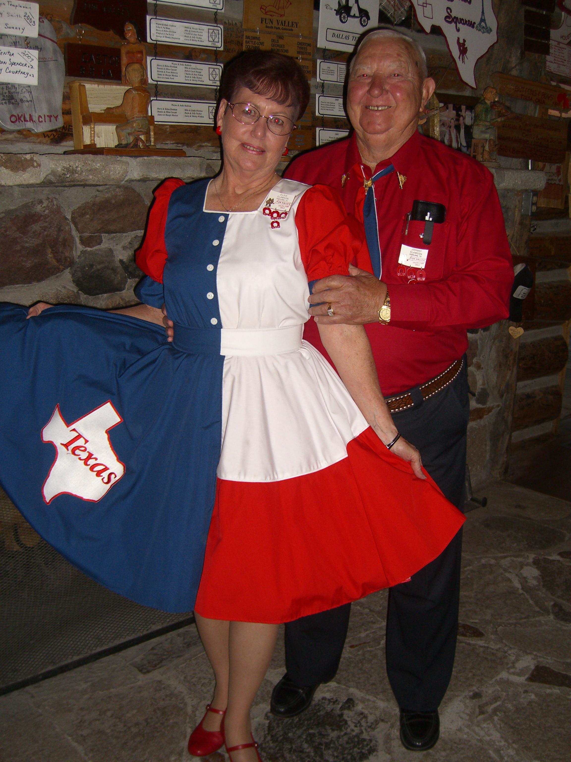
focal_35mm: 38
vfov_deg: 49.0
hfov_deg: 37.7
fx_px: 836
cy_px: 381
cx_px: 286
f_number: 2.8
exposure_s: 1/60
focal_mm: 7.9
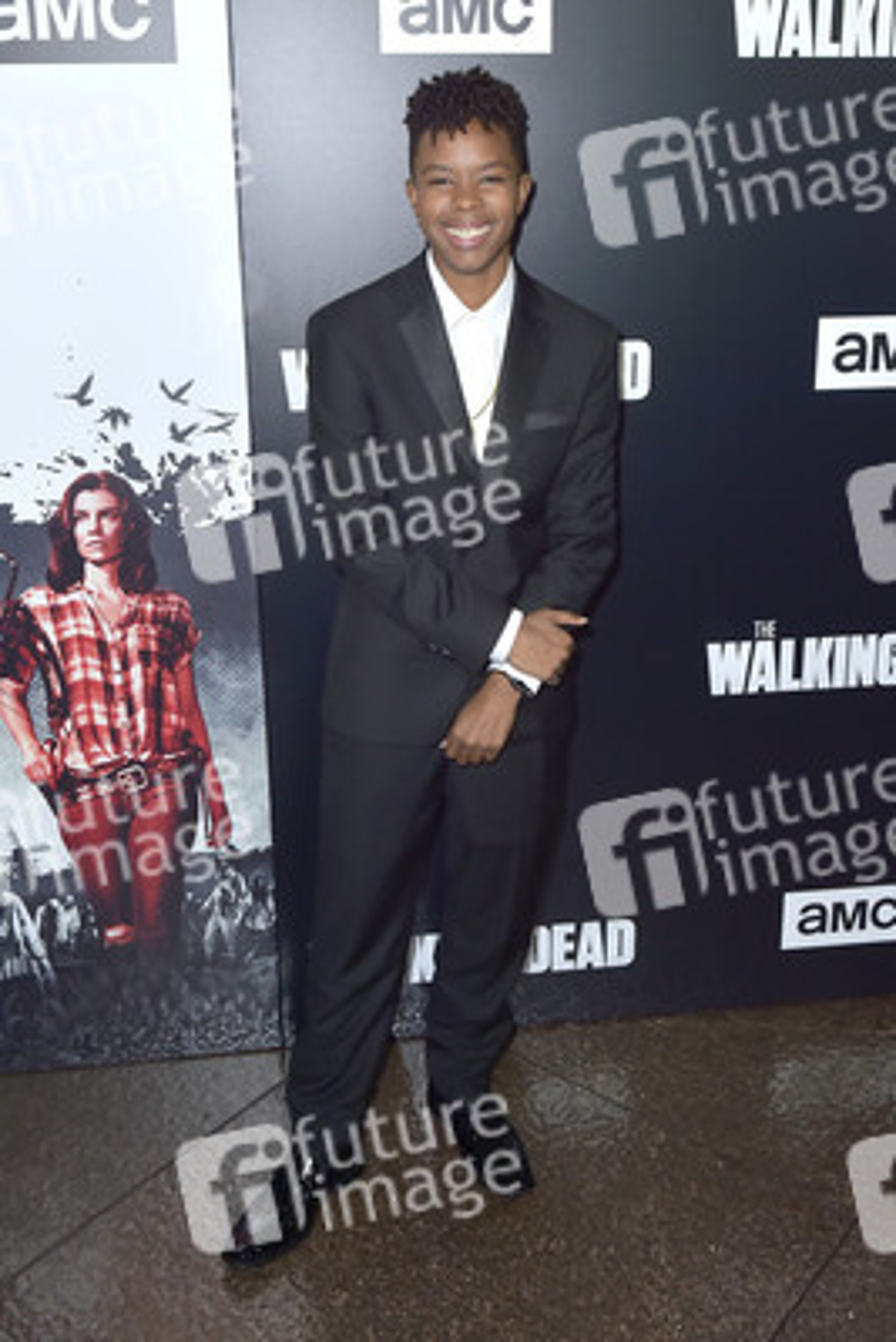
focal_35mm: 32
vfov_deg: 58.7
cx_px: 448
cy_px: 671
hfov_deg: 41.1
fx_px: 1194
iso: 500
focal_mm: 32
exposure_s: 1/250
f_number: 5.6
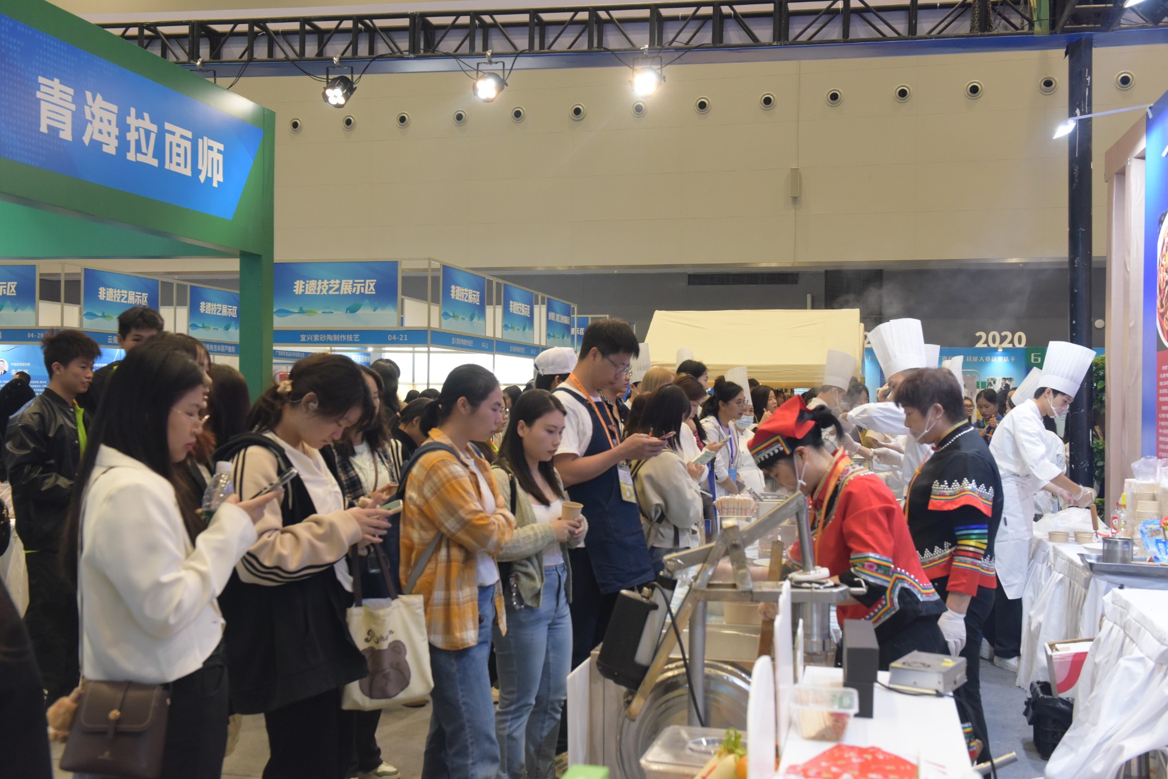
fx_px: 1233
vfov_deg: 35.1
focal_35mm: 38
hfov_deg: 50.7
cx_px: 584
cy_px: 390
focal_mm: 38
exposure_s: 1/60
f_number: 6.3
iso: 2500
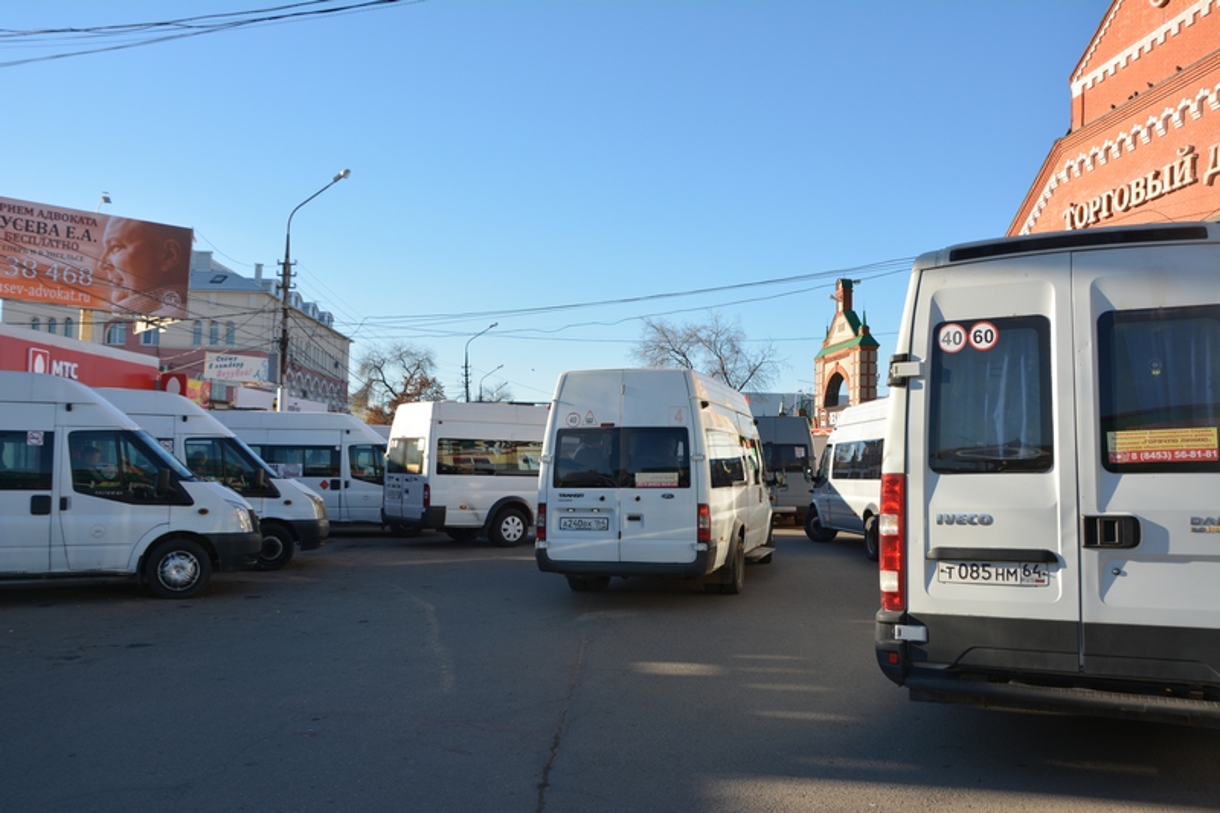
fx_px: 1067
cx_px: 610
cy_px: 406
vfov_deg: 41.7
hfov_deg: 59.5
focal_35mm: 32
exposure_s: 1/250
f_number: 8
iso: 160
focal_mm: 21
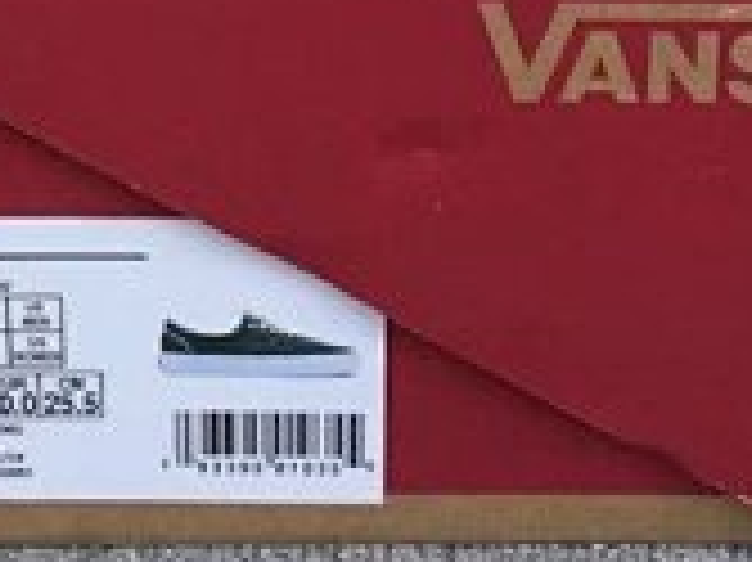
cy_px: -247
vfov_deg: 11.9
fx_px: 2583
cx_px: 441
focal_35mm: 119
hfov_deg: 16.6
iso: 25
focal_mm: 3.3
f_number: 2.4
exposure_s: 1/401
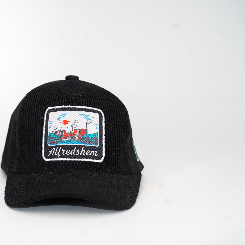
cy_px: 122
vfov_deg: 16.0
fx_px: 873
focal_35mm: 109
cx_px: 80
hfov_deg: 15.9
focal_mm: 85
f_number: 5
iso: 160
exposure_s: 1/200
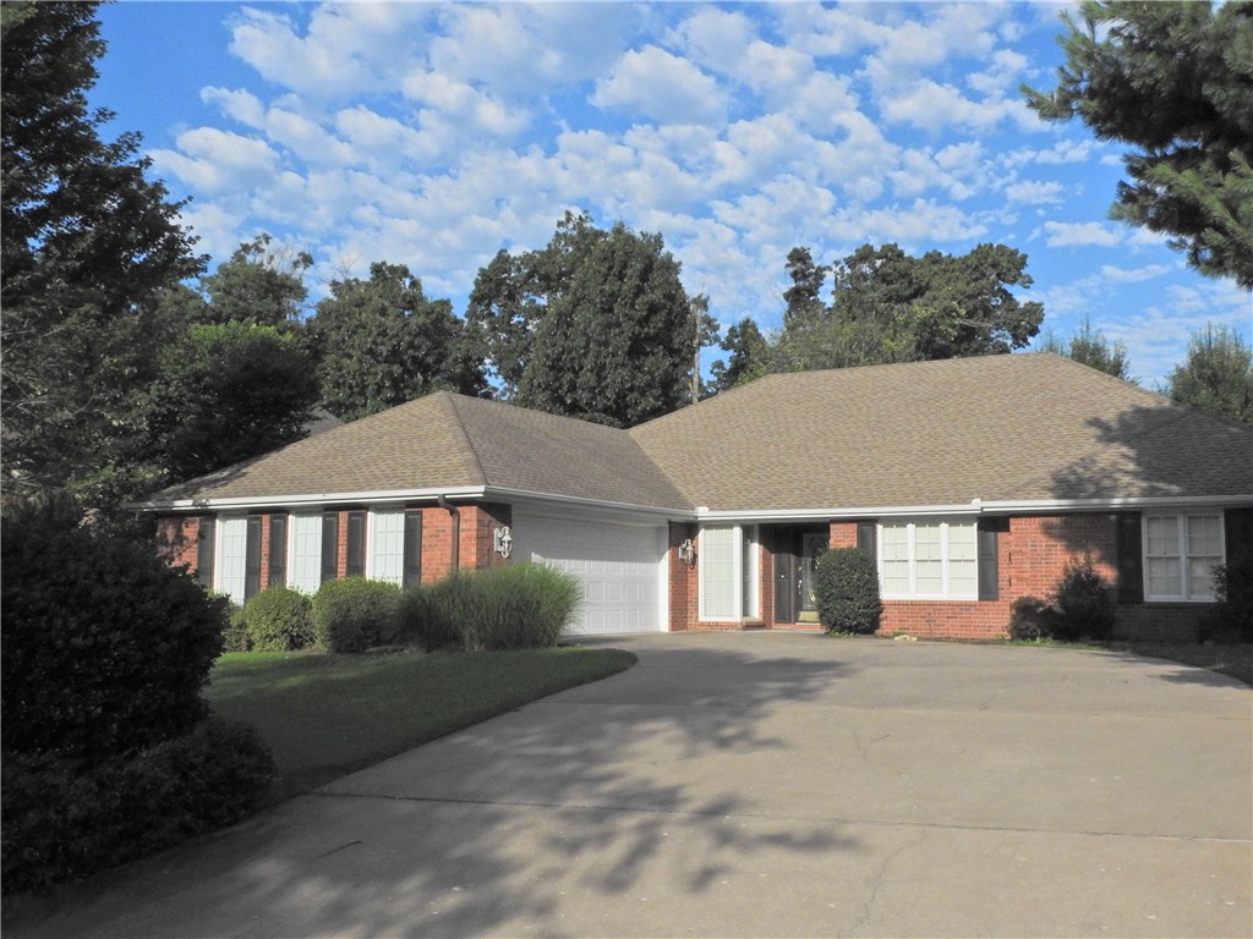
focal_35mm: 35
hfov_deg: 52.6
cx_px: 626
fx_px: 1267
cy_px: 470
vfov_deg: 40.7
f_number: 7.6
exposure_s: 1/1600
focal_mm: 6.3
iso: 400
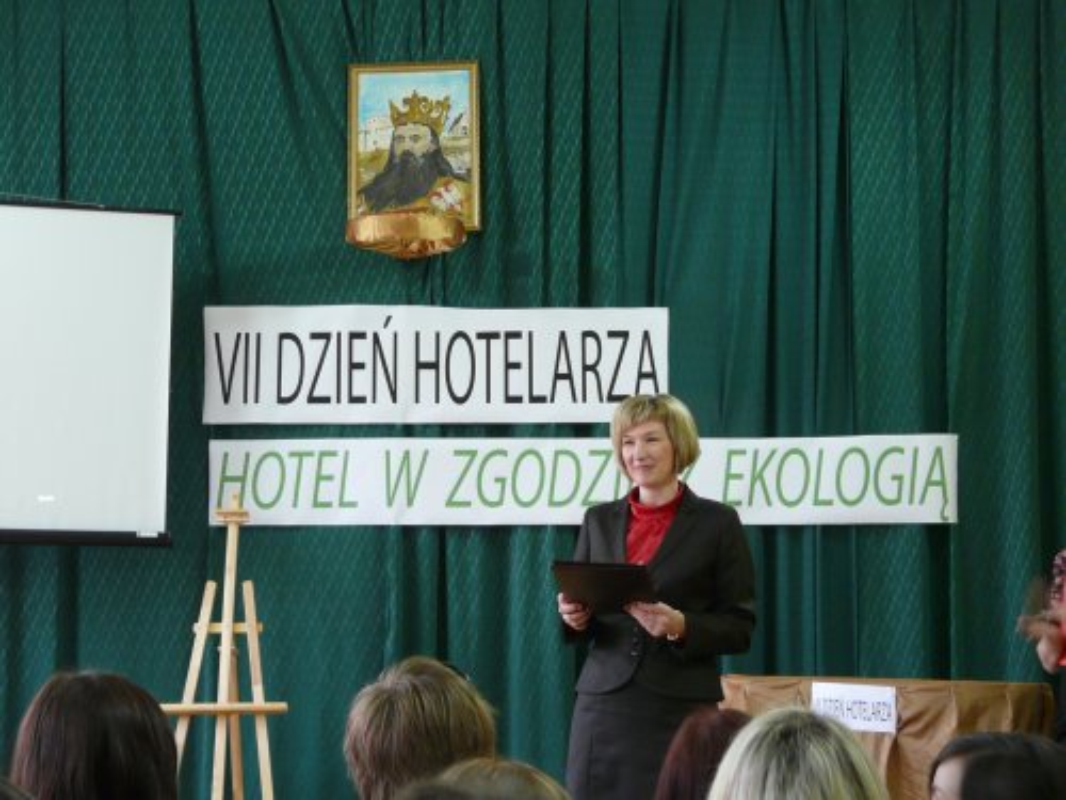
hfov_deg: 26.3
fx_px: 2279
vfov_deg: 19.9
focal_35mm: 74
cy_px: 400
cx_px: 533
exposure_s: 1/10
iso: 200
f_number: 3.2
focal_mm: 9.5
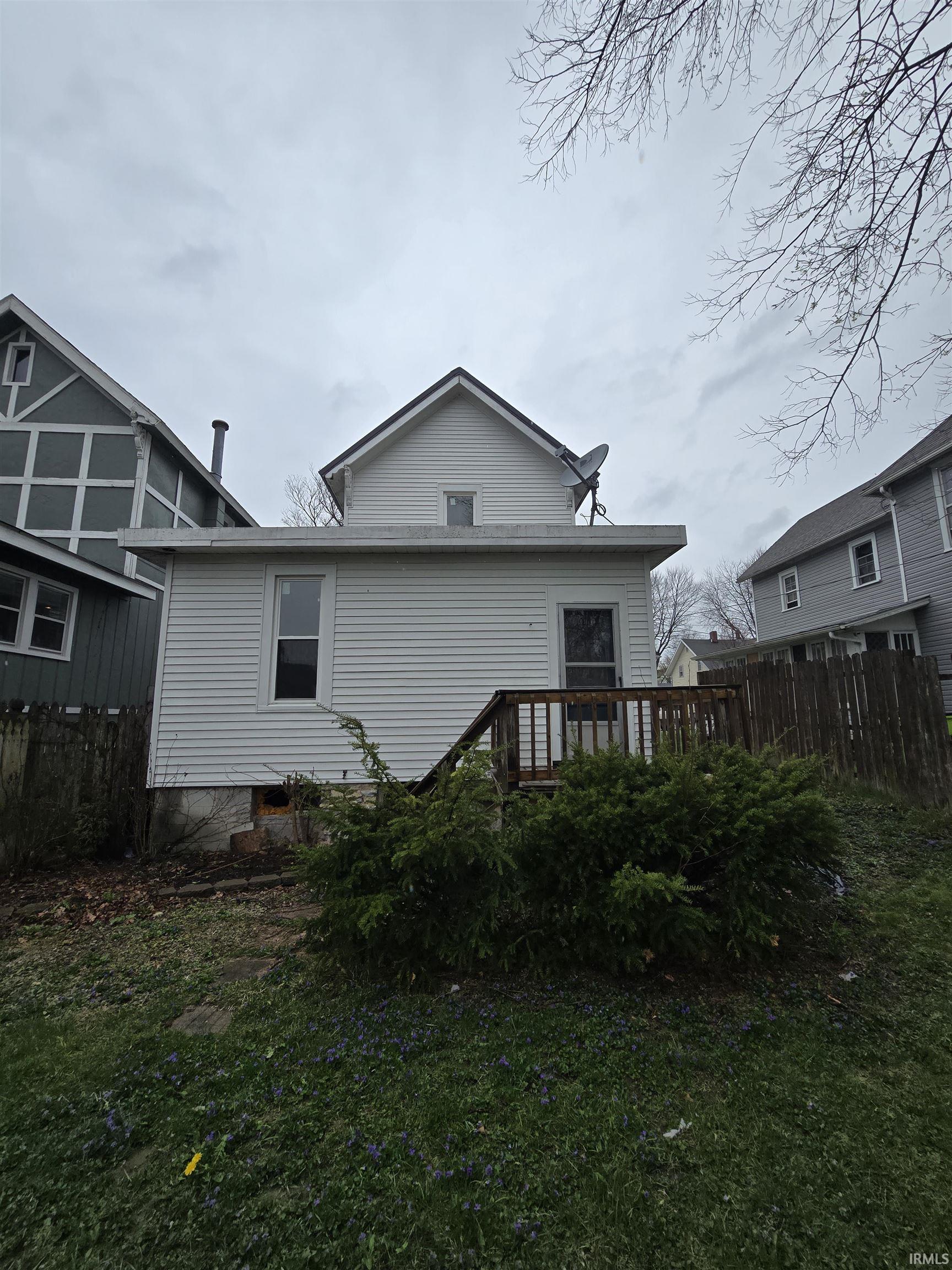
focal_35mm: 13
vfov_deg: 106.2
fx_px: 477
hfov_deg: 89.9
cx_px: 476
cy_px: 635
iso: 64
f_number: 2.2
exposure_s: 1/2000
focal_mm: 2.2
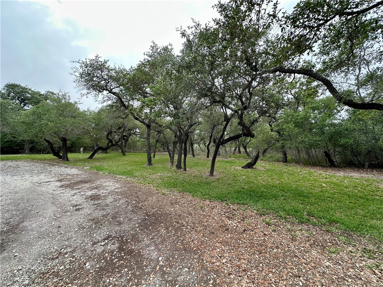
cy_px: 144
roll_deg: +0.1
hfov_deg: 102.1
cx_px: 192
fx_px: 155
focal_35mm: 14
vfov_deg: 85.7
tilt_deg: +0.4
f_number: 2.2
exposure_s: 1/368
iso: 40
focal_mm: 2.22
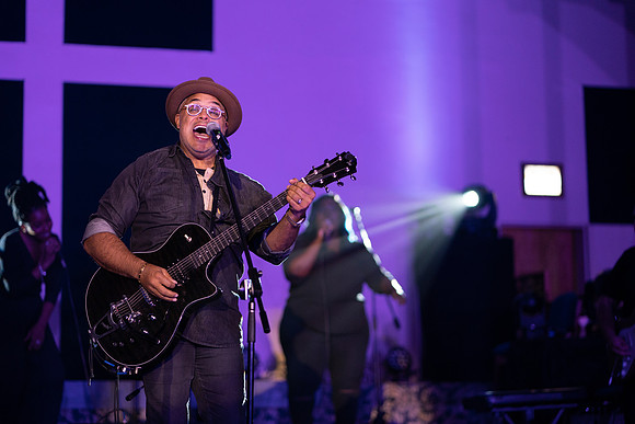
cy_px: 212
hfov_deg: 23.9
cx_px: 318
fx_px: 1500
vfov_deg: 16.1
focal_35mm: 85
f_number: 2
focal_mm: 85
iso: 2500
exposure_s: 1/500
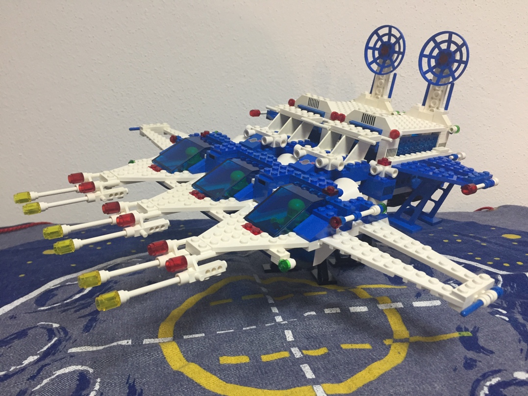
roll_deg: +1.1
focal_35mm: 29
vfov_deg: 48.2
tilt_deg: -10.9
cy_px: 198
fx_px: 442
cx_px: 264
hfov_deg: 61.7
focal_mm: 4.15
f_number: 2.2
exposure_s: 1/33
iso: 125
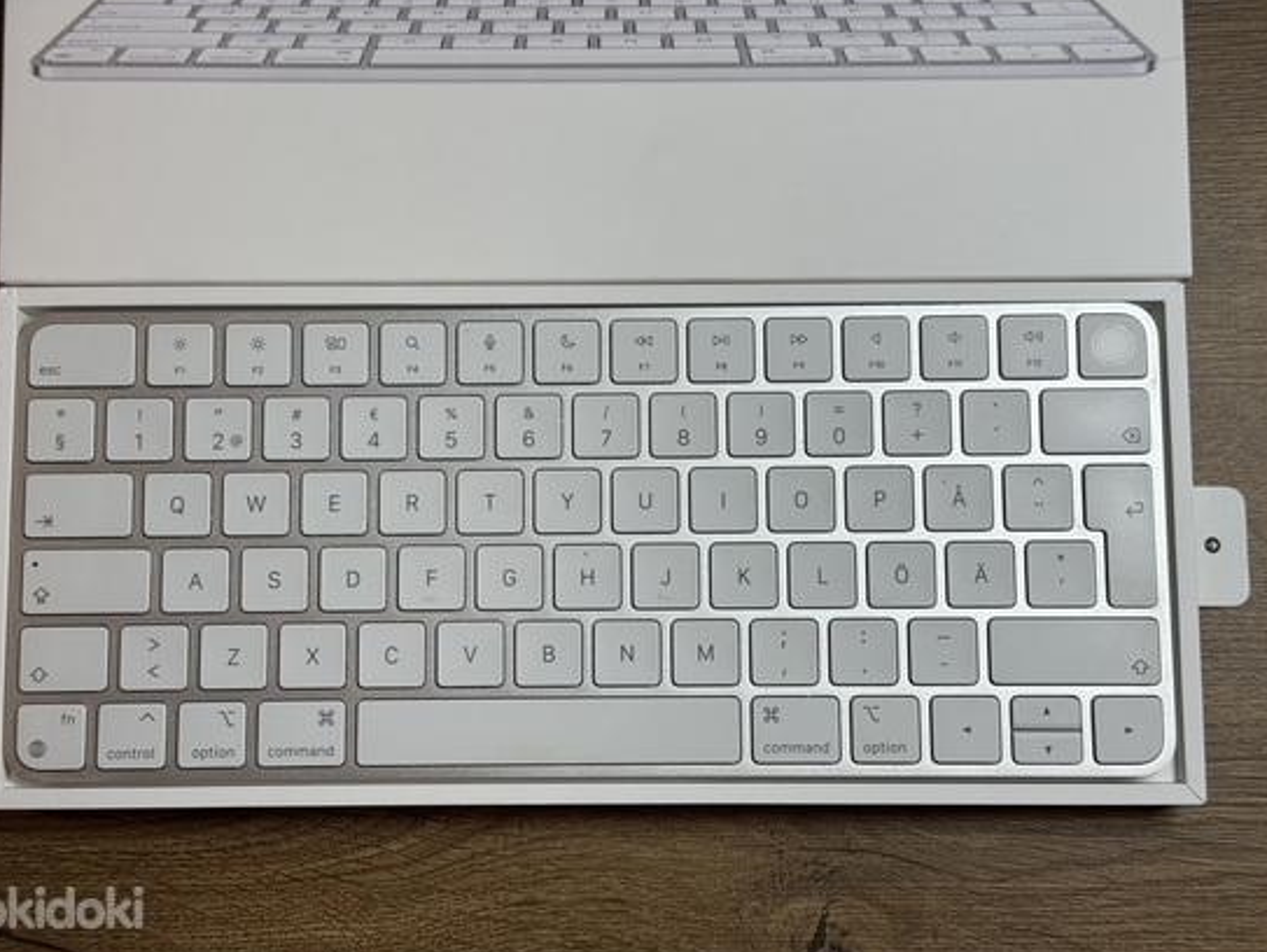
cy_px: 464
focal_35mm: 53
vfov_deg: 27.6
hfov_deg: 36.1
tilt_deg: -83.1
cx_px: 611
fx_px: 1941
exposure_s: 1/100
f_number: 1.78
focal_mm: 6.76
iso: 64
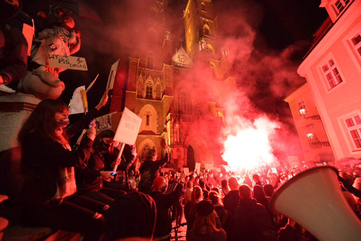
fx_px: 140
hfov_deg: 104.3
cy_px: 120
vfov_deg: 81.2
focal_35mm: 14
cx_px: 180
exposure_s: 1/250
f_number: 2.8
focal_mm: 14
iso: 6400
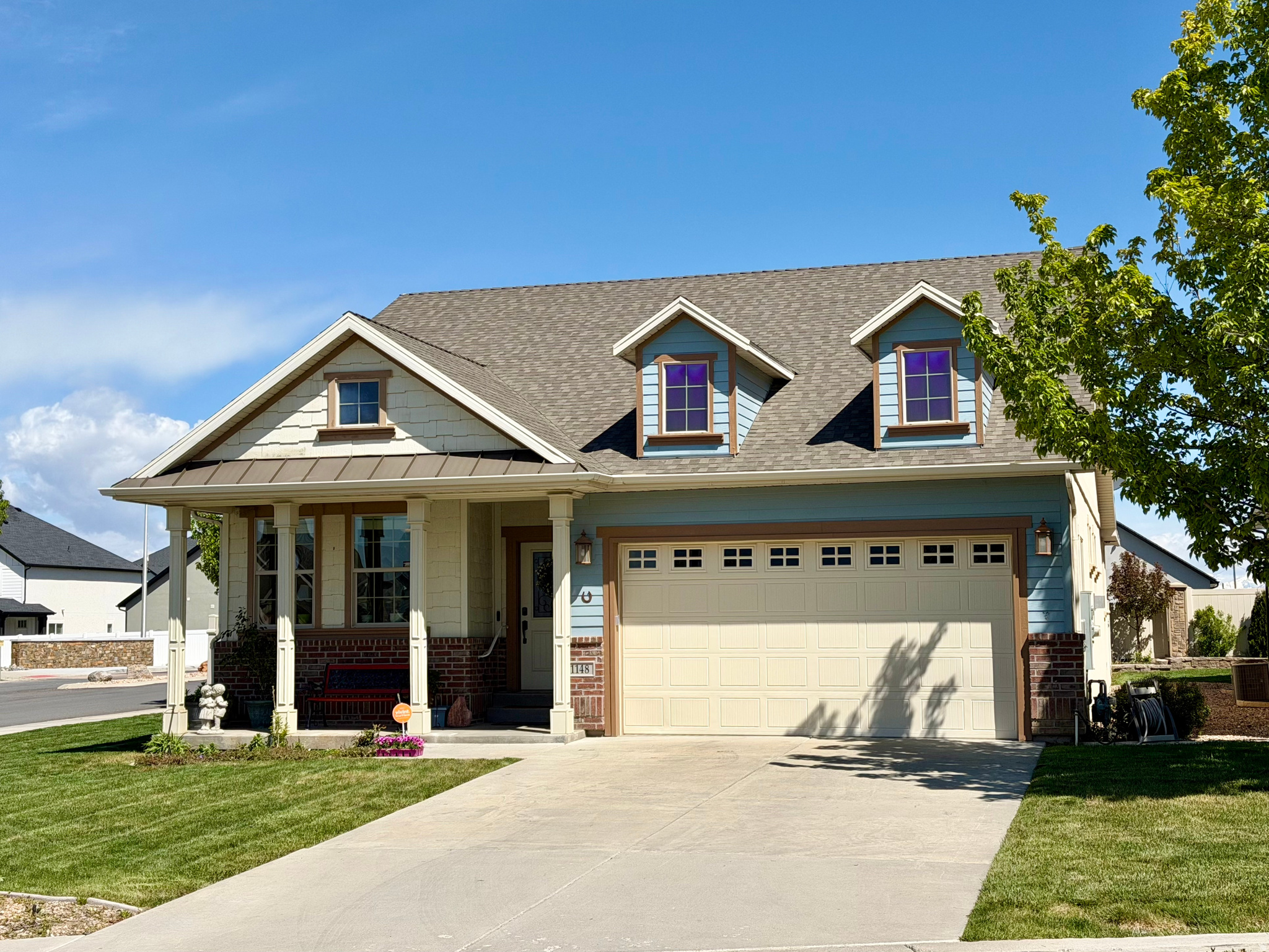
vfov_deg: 30.3
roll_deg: -1.2
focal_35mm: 48
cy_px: 476
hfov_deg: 39.7
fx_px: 1760
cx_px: 634
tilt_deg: +5.4
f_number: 1.78
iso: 64
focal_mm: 6.76
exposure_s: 1/7143
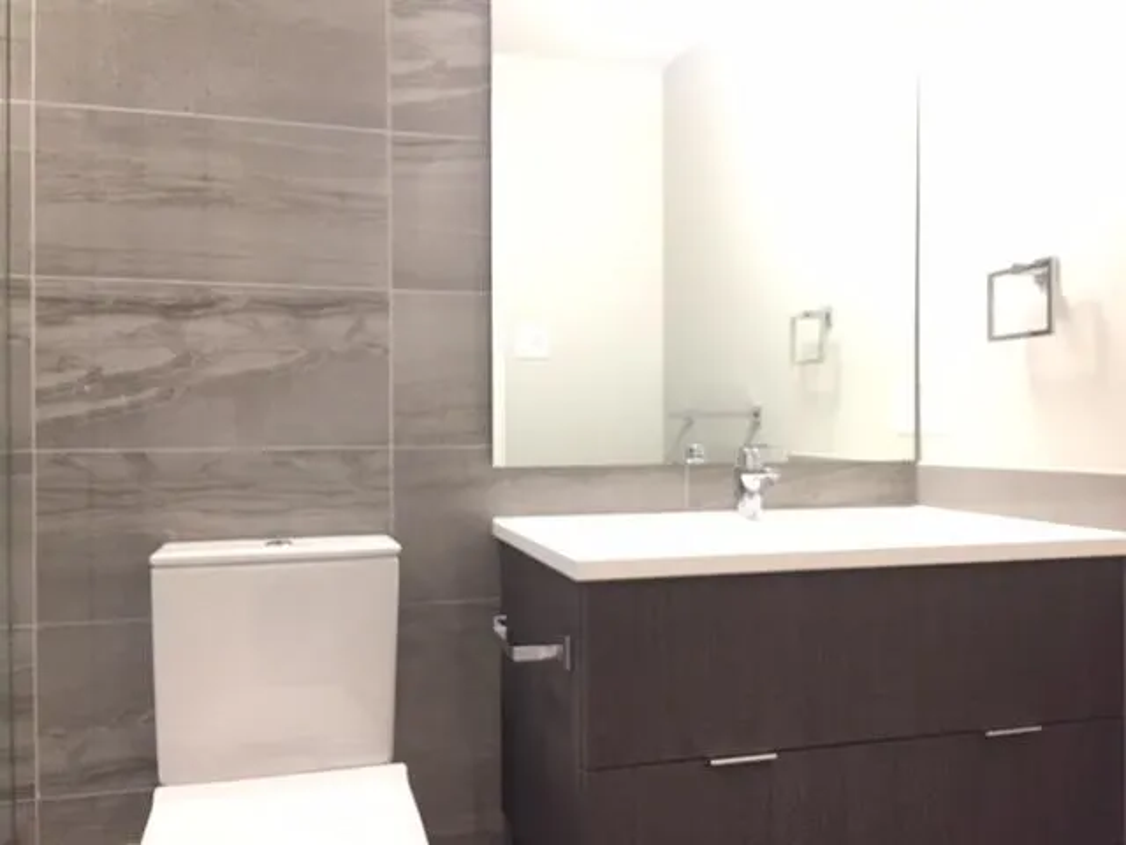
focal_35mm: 29
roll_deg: +1.2
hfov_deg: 61.7
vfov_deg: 48.2
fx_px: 943
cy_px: 422
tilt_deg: -0.5
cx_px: 563
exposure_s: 1/30
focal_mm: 4.15
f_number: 2.2
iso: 200
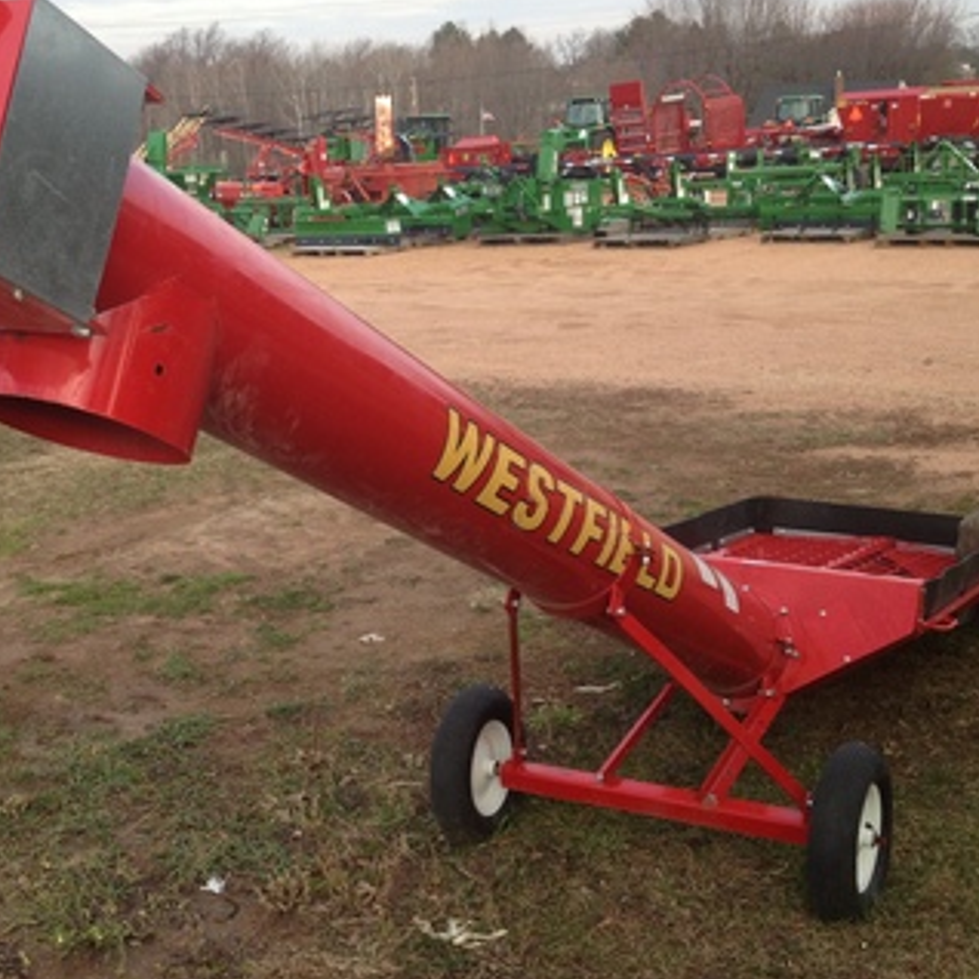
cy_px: 530
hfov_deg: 32.0
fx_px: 1696
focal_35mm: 53
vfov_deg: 32.2
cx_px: 357
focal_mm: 4.28
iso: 50
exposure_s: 1/279
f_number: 2.4
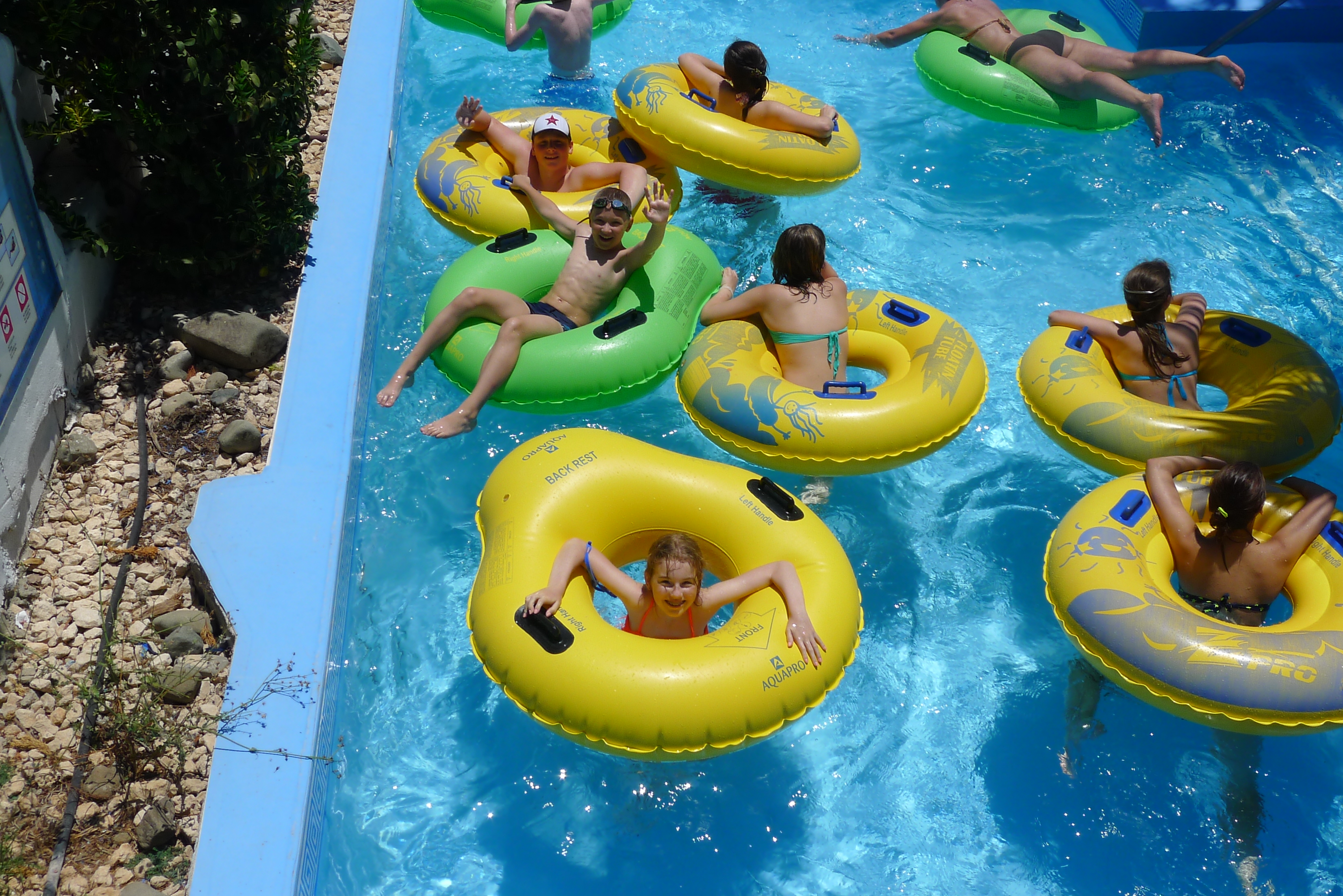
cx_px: 741
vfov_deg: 33.4
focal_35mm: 40
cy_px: 400
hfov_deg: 48.4
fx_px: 1493
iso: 80
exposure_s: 1/1000
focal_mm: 7.5
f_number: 5.6
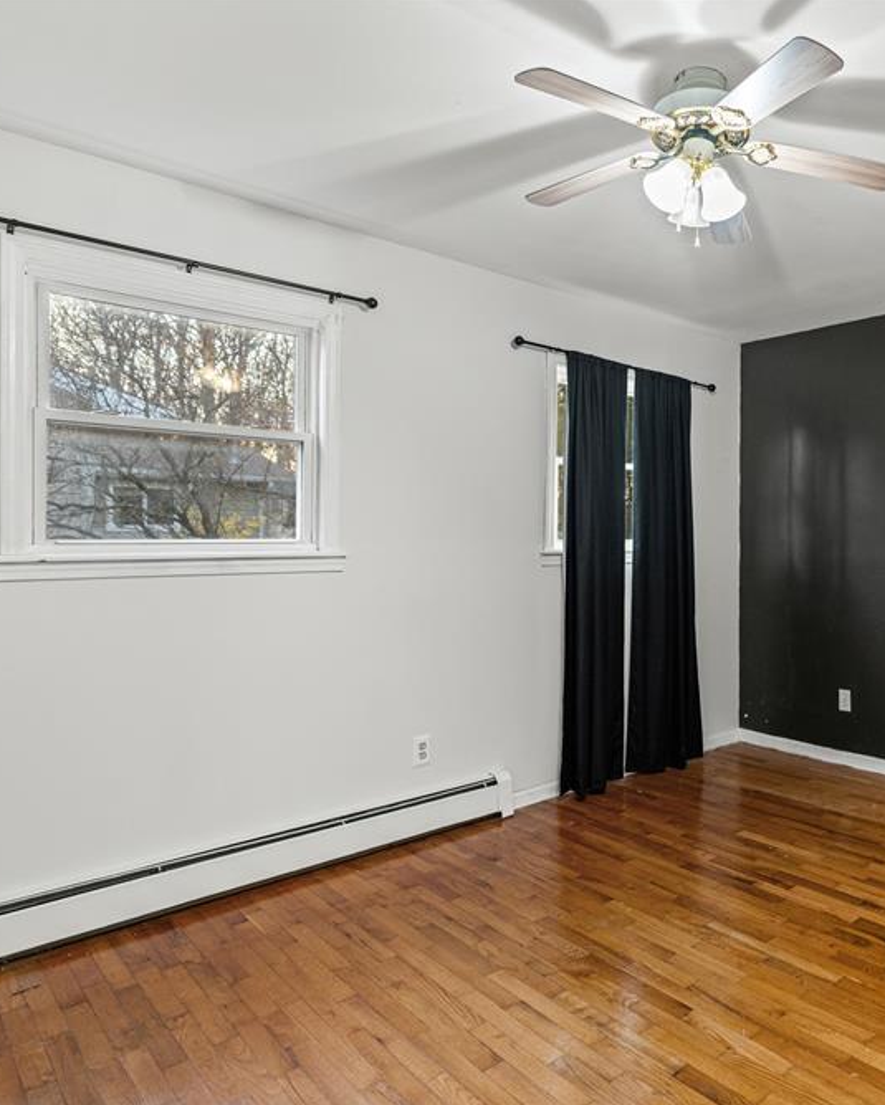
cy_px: 561
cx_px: 690
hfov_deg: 57.1
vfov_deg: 72.6
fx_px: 753
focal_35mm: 23
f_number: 3.2
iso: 2000
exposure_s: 1/30
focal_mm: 16
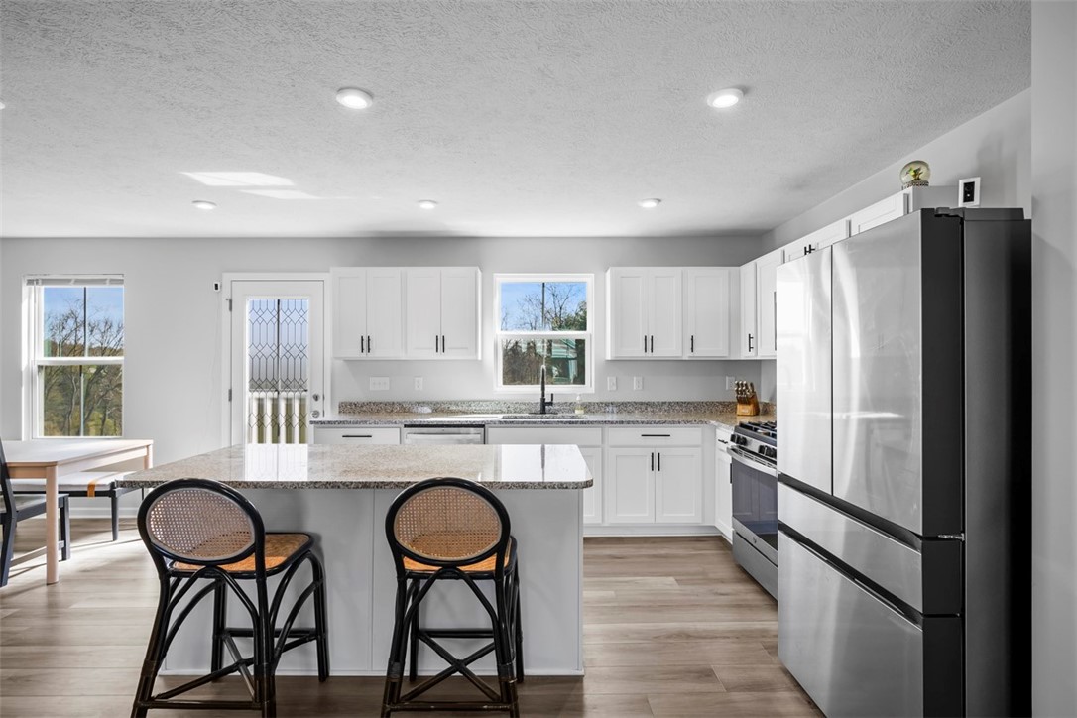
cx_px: 538
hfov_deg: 90.0
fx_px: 538
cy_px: 359
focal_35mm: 18
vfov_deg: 67.4
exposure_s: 1/8
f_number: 8
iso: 400
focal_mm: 18
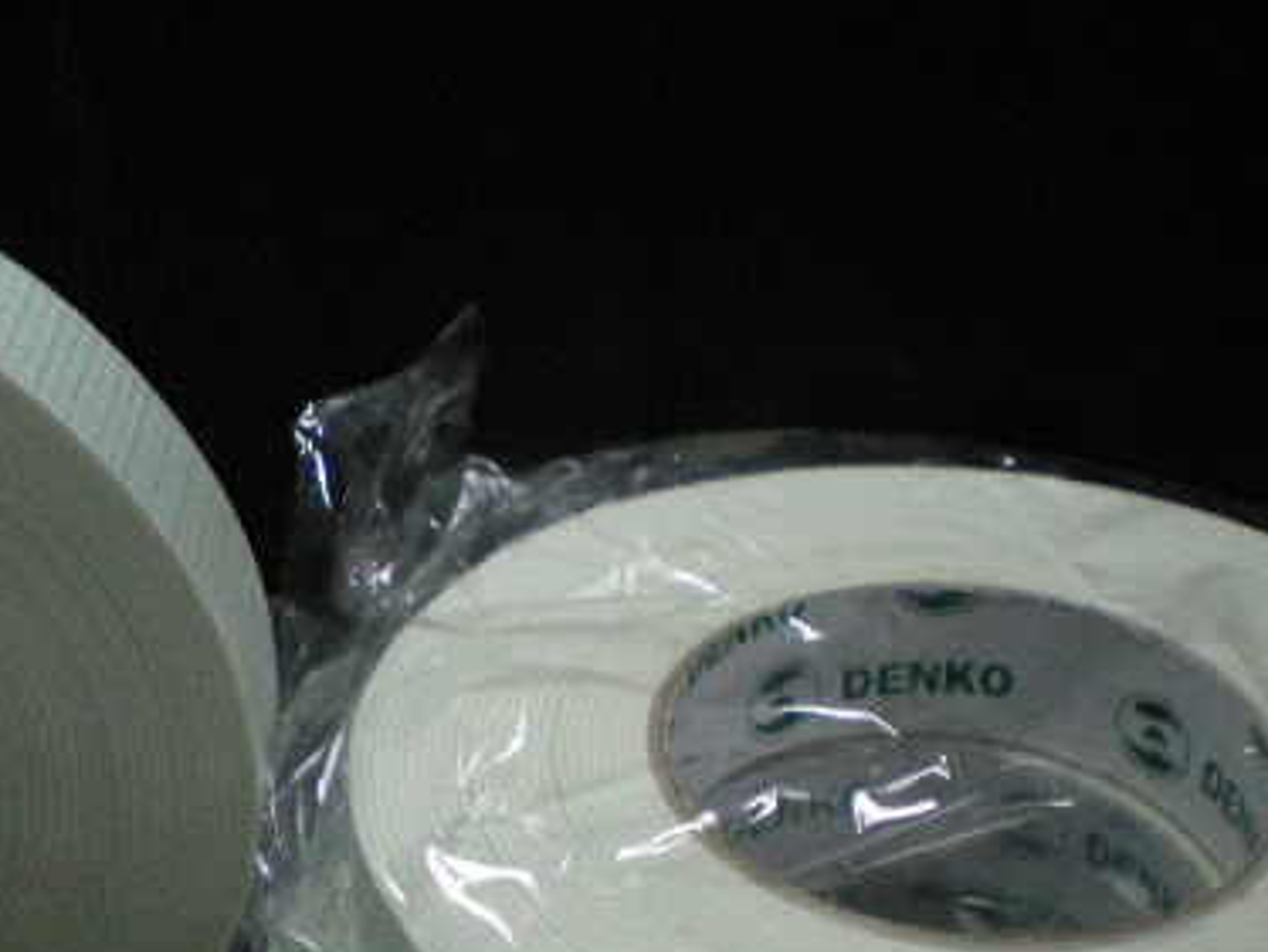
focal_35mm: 65
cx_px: 241
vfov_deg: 22.4
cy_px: 698
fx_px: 2383
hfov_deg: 29.1
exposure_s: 1/23.1
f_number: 3.1
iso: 400
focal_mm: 6.3
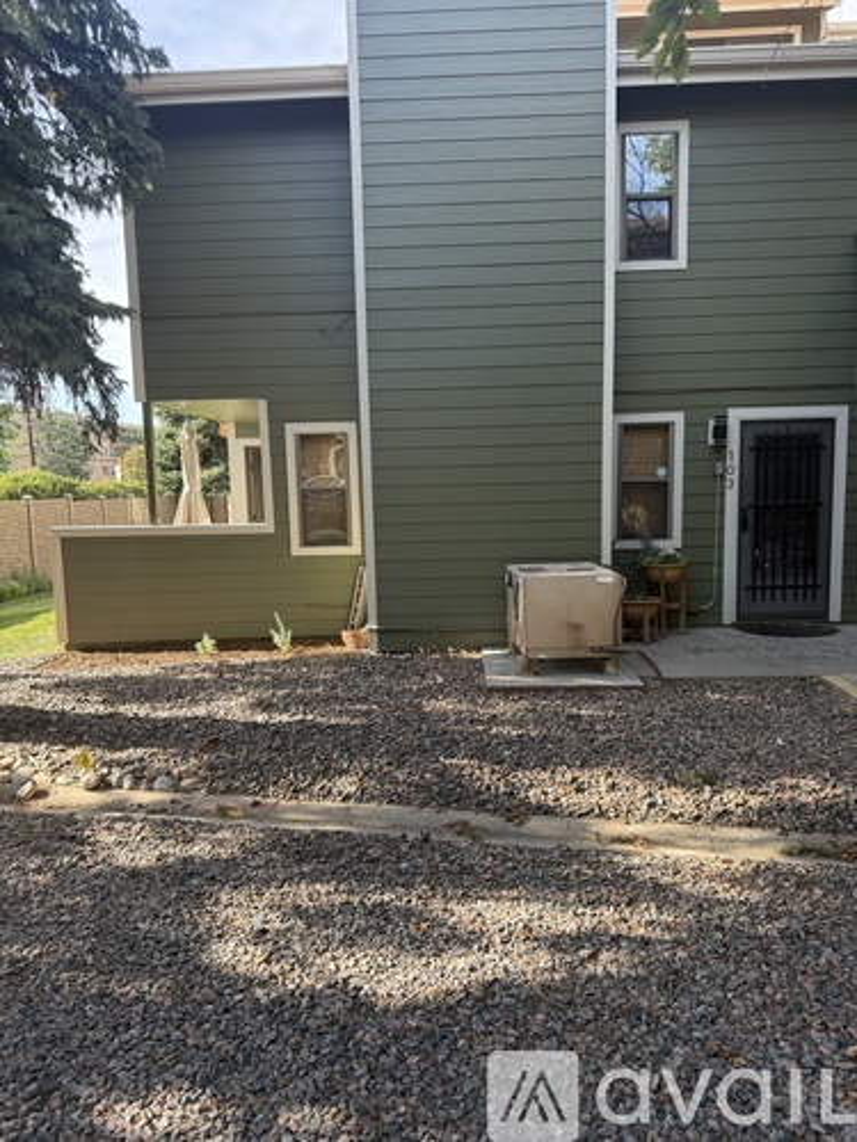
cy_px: 571
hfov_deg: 56.8
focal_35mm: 24
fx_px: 792
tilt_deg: -5.0
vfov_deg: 71.6
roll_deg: +1.2
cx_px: 428
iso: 100
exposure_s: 1/368
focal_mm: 6.76
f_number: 1.78
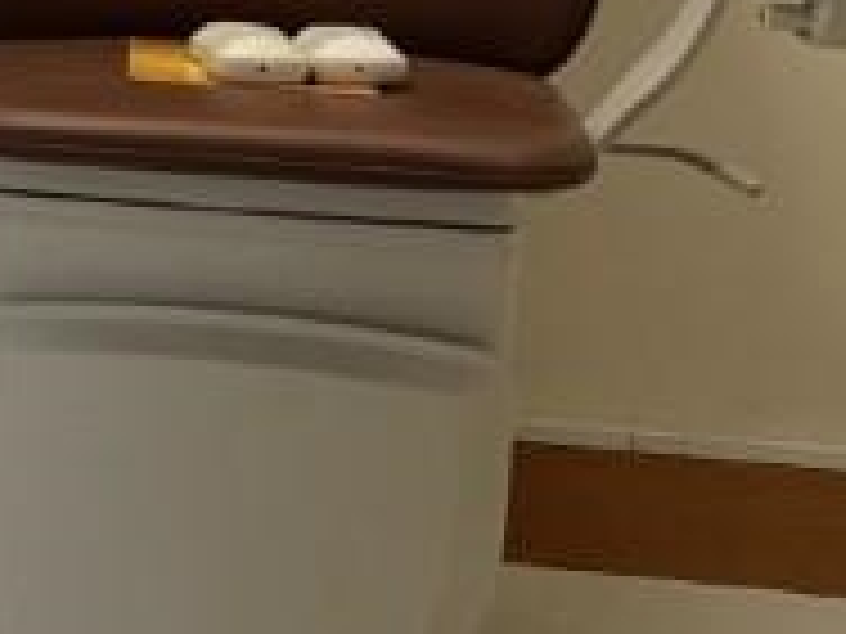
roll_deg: +0.1
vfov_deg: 11.3
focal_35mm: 131
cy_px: 144
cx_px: -1125
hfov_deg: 12.3
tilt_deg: -9.1
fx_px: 3202
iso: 160
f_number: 1.78
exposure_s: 1/121
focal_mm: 6.76
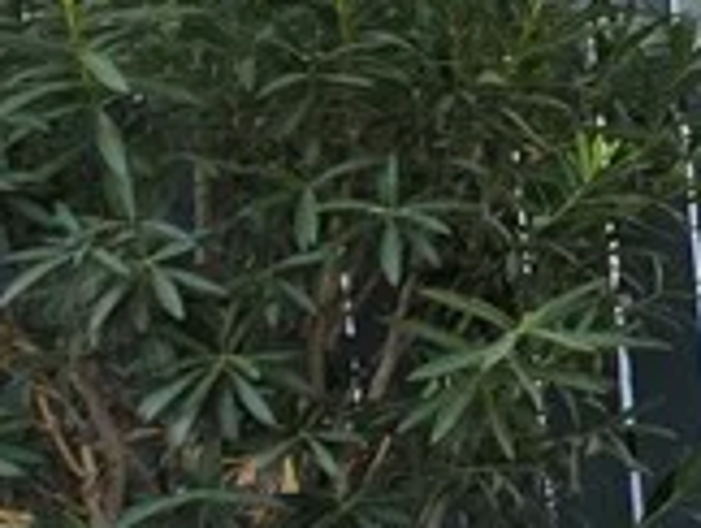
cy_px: 355
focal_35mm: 82
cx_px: 1571
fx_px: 1663
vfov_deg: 18.0
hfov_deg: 15.8
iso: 40
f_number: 1.9
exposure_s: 1/320
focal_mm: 2.2
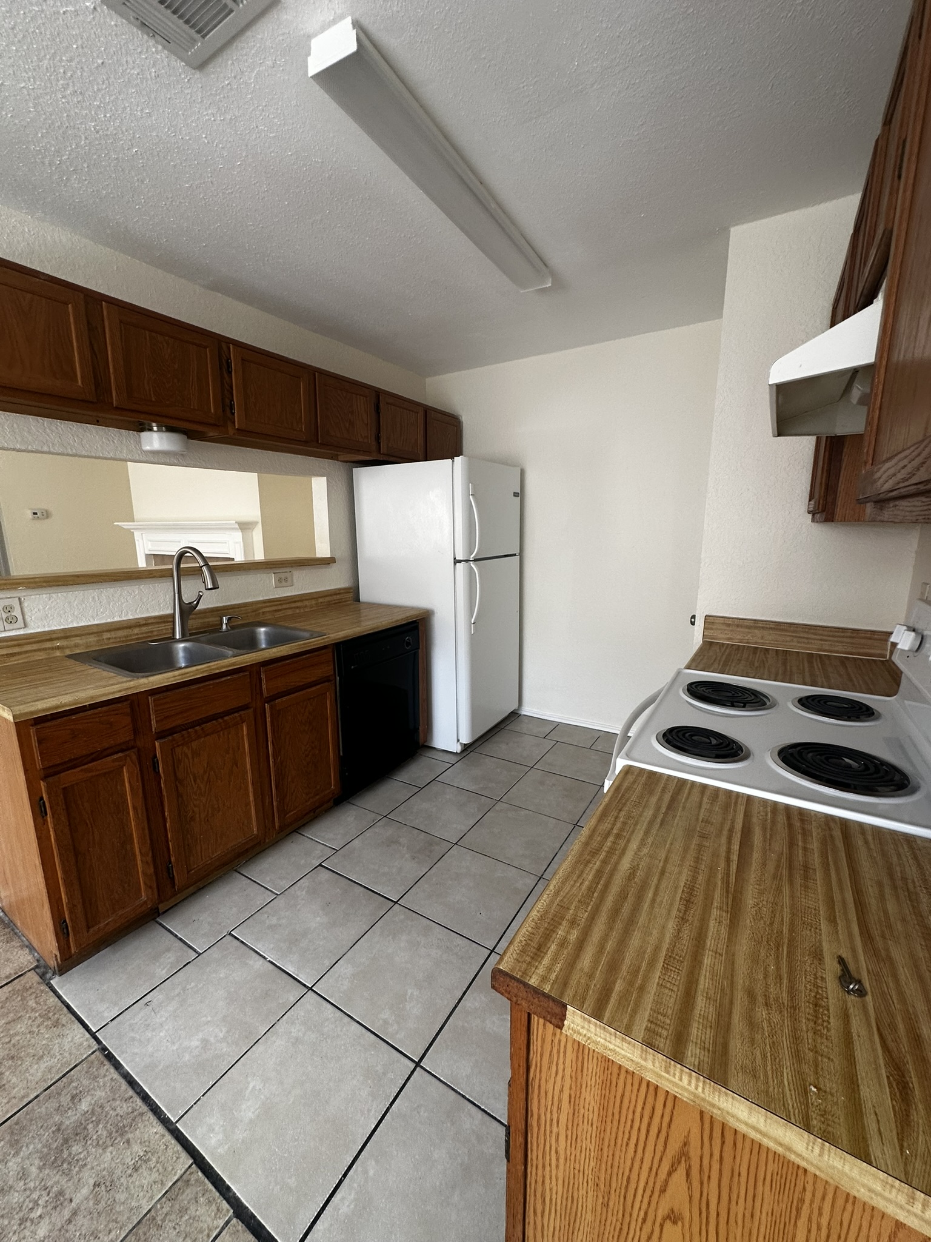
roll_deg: -0.2
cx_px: 466
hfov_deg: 85.7
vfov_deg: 102.1
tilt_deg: -12.0
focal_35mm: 14
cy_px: 621
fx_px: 502
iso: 80
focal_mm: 2.22
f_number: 2.2
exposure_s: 1/99
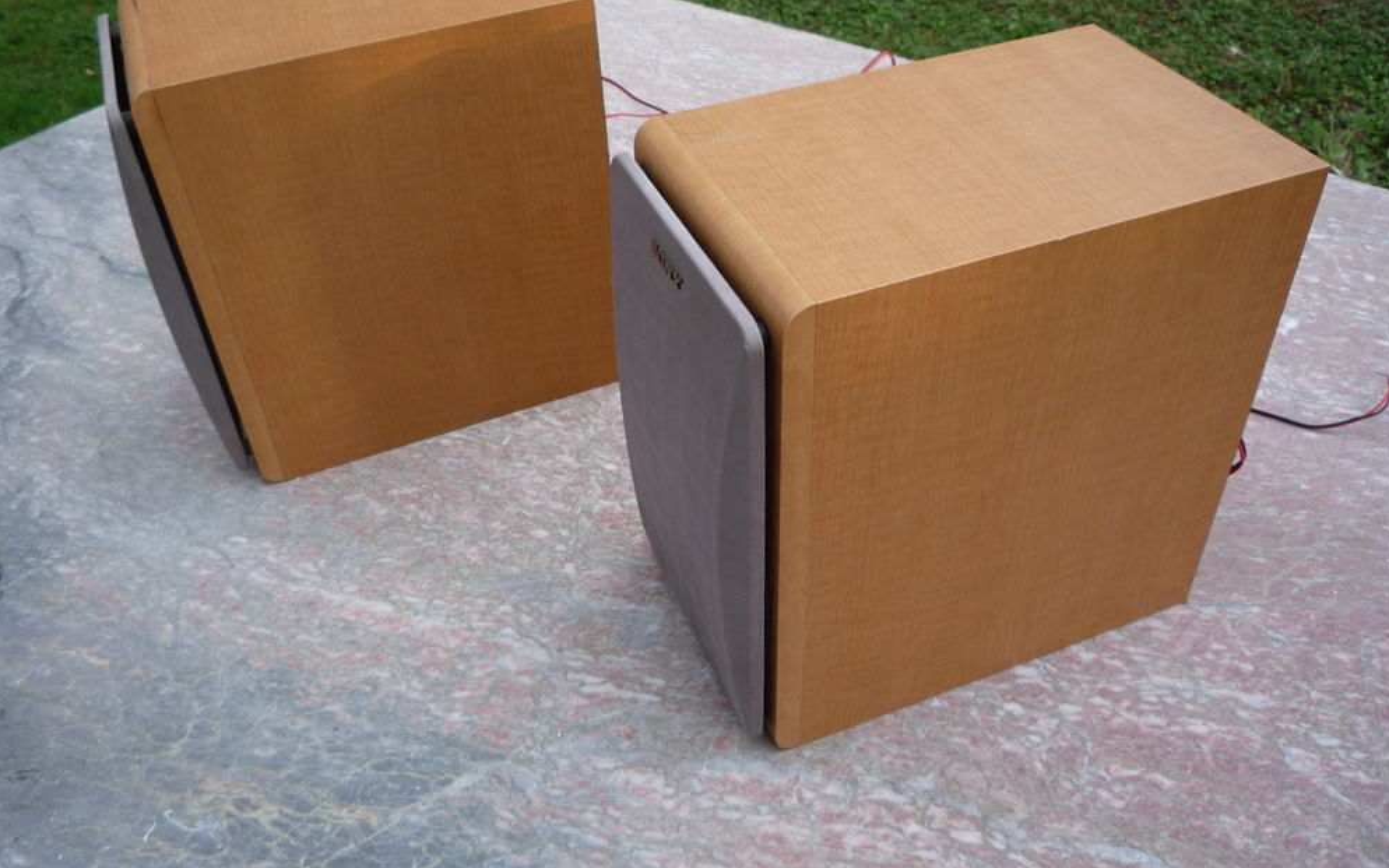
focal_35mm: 32
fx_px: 1211
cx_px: 696
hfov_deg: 59.7
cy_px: 389
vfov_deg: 39.4
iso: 100
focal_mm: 5.2
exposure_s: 1/50
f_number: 3.3
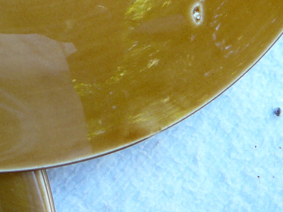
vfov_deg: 17.9
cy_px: 53
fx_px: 670
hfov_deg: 22.8
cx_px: -8
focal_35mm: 82
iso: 100
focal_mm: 5.2
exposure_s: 1/40
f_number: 2.8
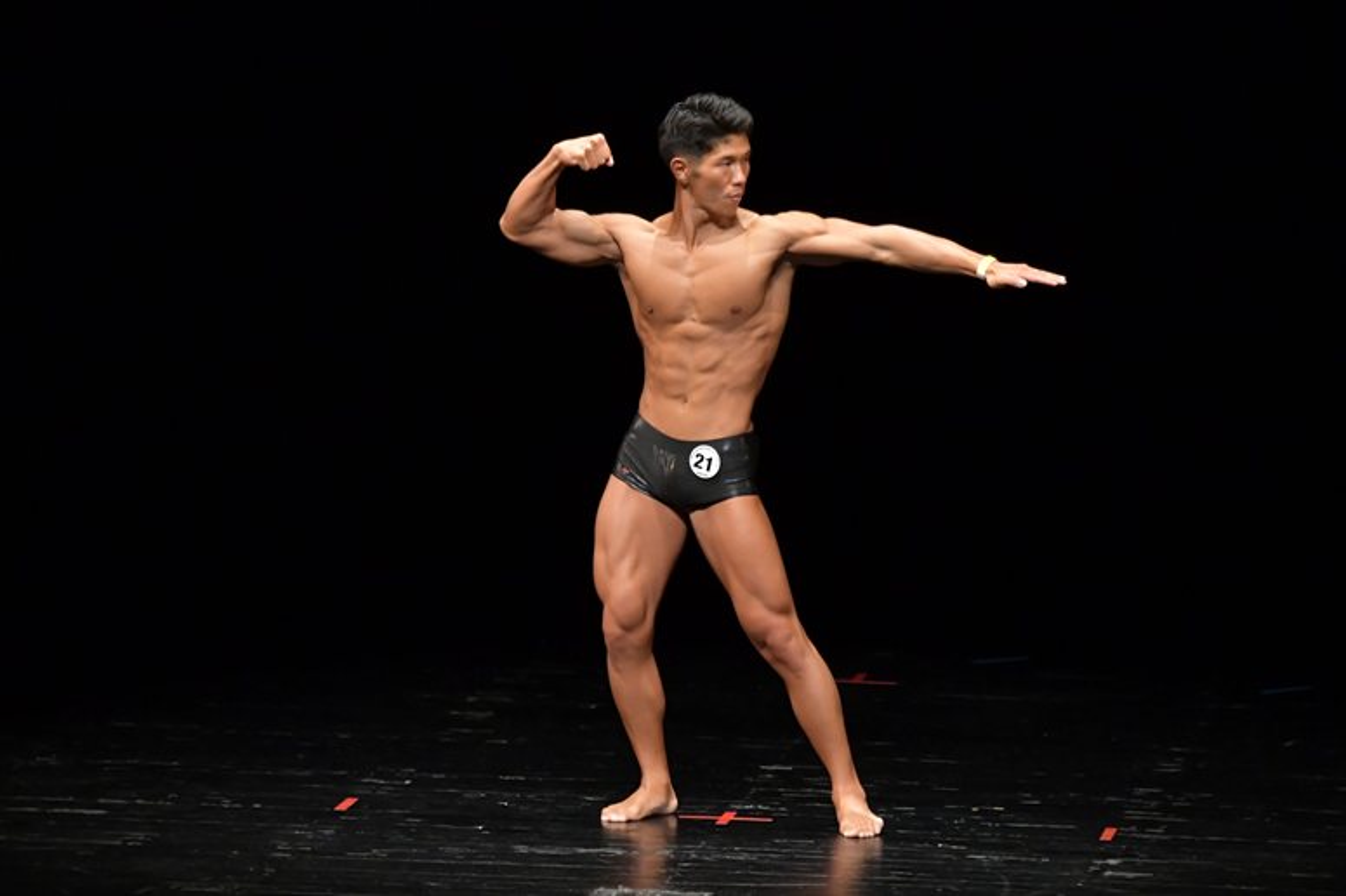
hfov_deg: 7.6
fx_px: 10090
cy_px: 448
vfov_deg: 5.1
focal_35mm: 270
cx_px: 673
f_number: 5.6
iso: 4000
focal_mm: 180
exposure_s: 1/400
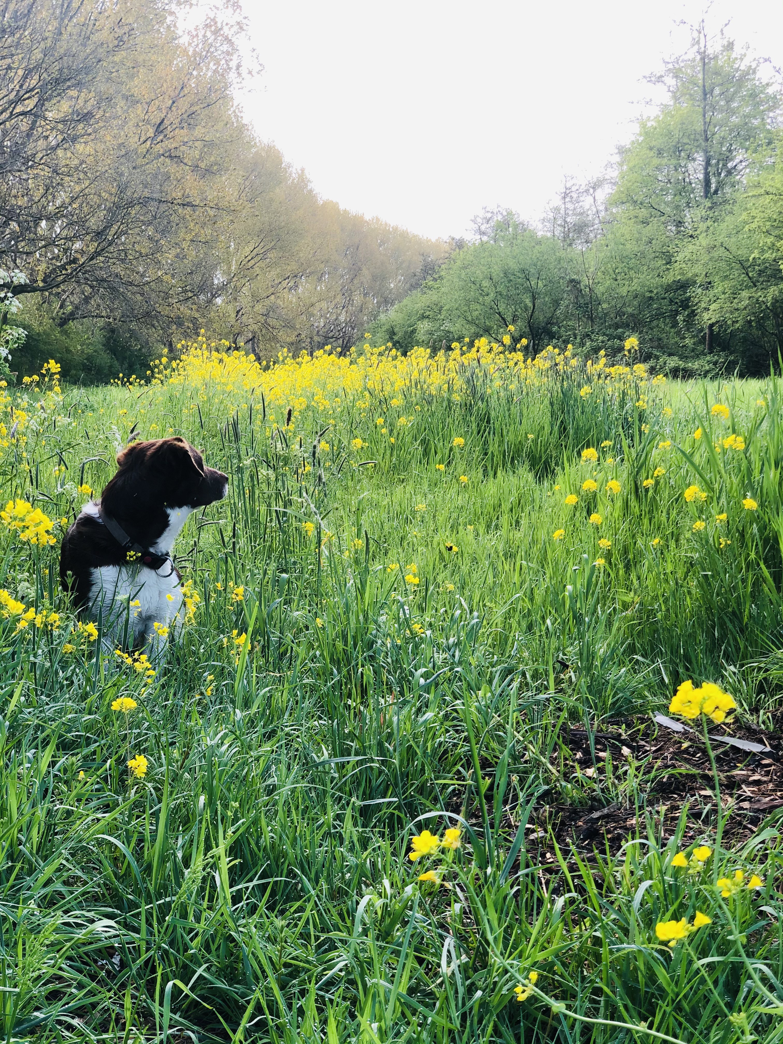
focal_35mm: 52
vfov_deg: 36.8
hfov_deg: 28.0
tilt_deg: -4.2
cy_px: 522
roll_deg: +1.0
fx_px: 1568
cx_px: 392
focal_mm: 6
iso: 16
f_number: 2.4
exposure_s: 1/120
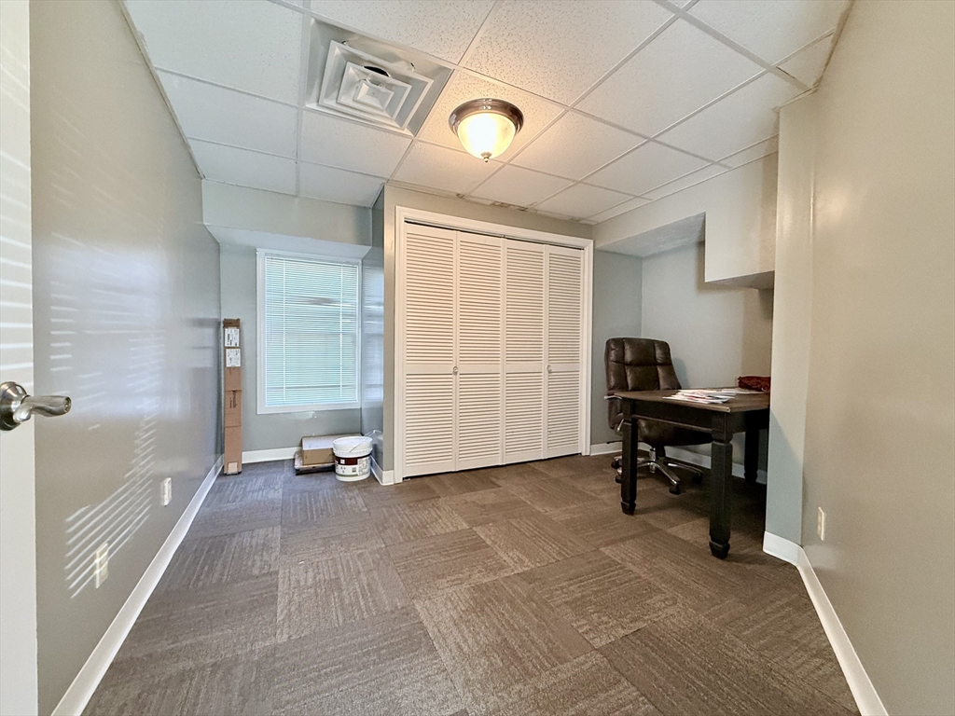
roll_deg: -0.2
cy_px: 358
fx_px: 386
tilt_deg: -1.1
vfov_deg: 85.7
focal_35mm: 14
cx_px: 478
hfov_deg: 102.1
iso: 400
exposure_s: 1/60
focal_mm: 2.22
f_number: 2.2
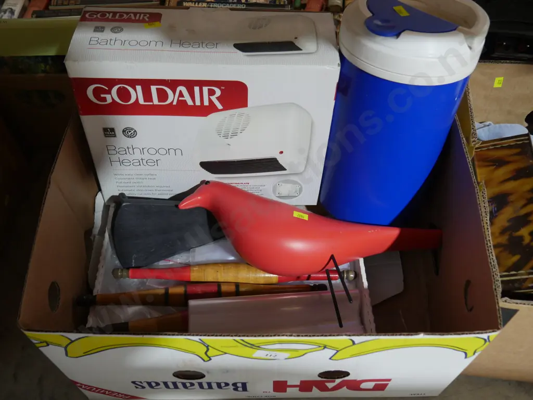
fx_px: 524
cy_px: 200
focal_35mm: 34
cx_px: 266
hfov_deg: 53.9
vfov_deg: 41.8
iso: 1600
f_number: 4
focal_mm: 17
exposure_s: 1/60
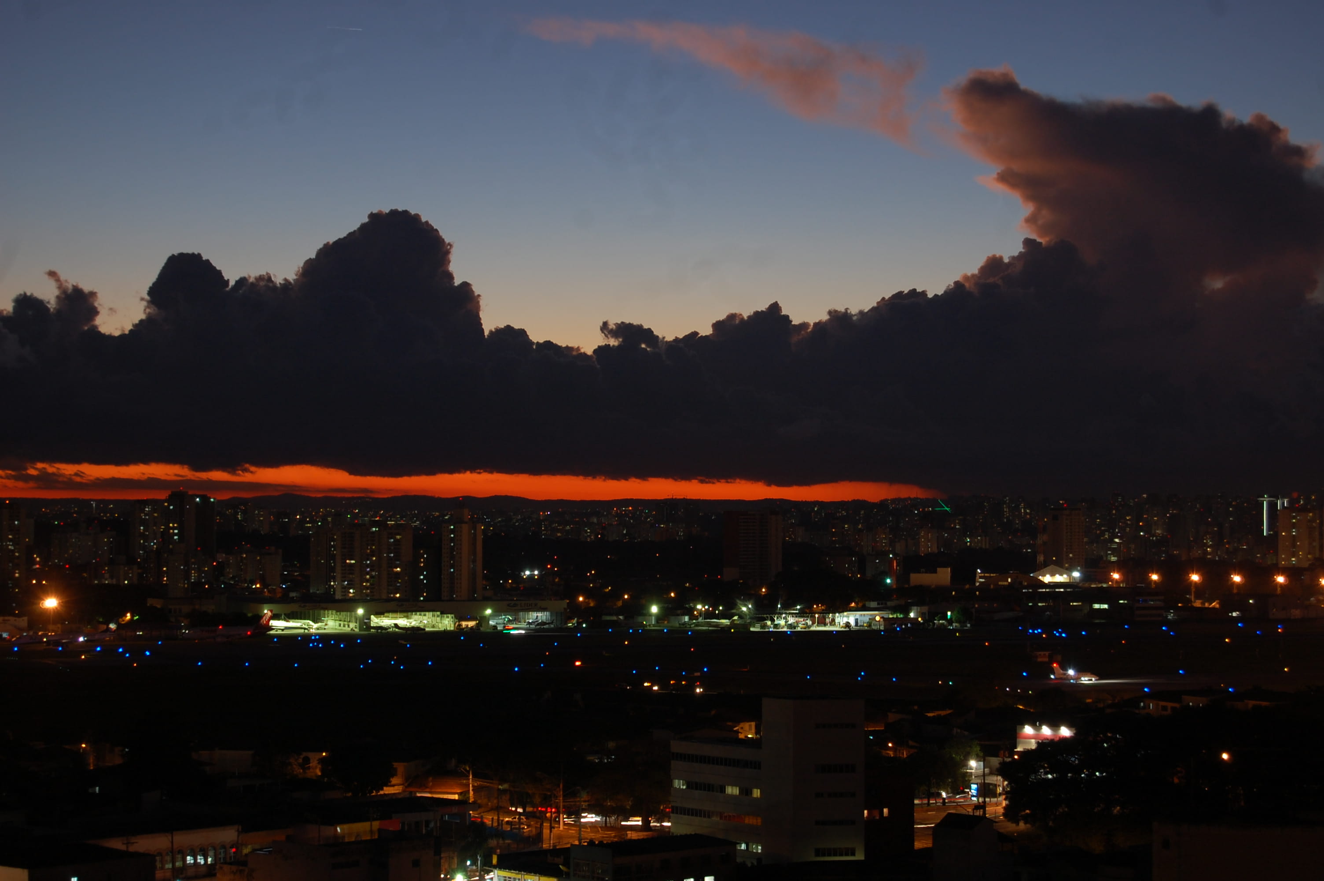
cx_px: 662
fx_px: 3031
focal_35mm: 82
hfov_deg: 24.6
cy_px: 440
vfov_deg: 16.5
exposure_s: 1
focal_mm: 55
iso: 200
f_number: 5.6
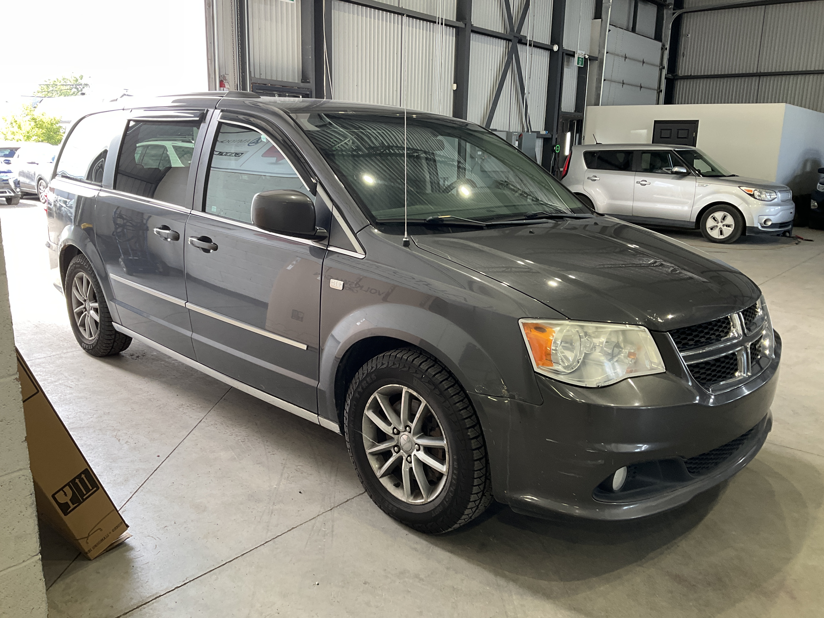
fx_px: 690
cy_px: 309
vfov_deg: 48.2
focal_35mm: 29
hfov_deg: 61.7
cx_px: 412
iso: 64
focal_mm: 3
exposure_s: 1/122
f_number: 1.8
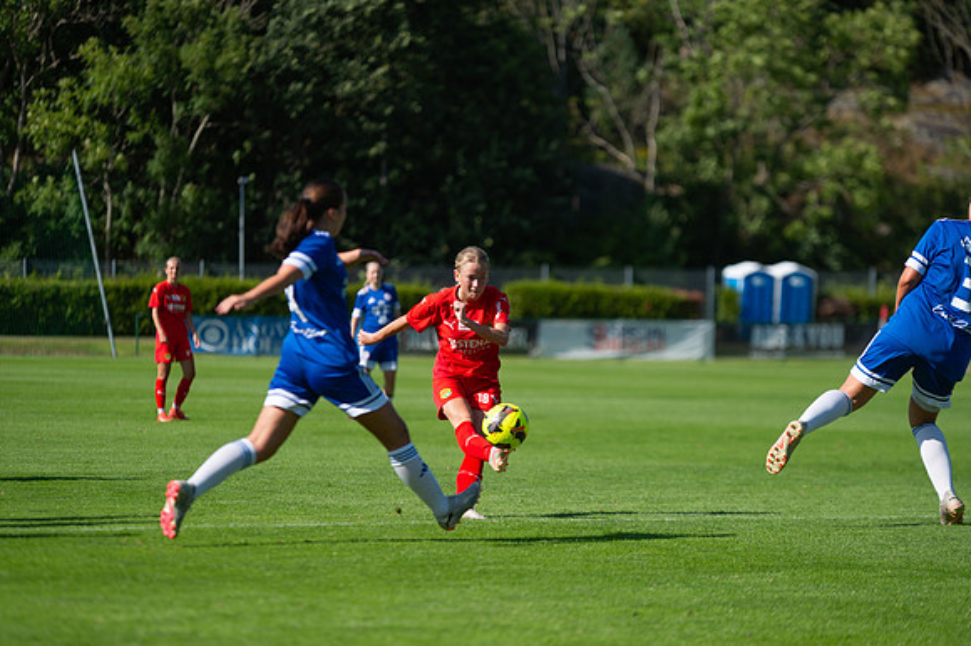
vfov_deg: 7.8
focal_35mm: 175
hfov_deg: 11.8
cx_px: 486
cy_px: 323
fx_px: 4717
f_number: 3.2
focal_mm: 175
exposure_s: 1/2500
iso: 140
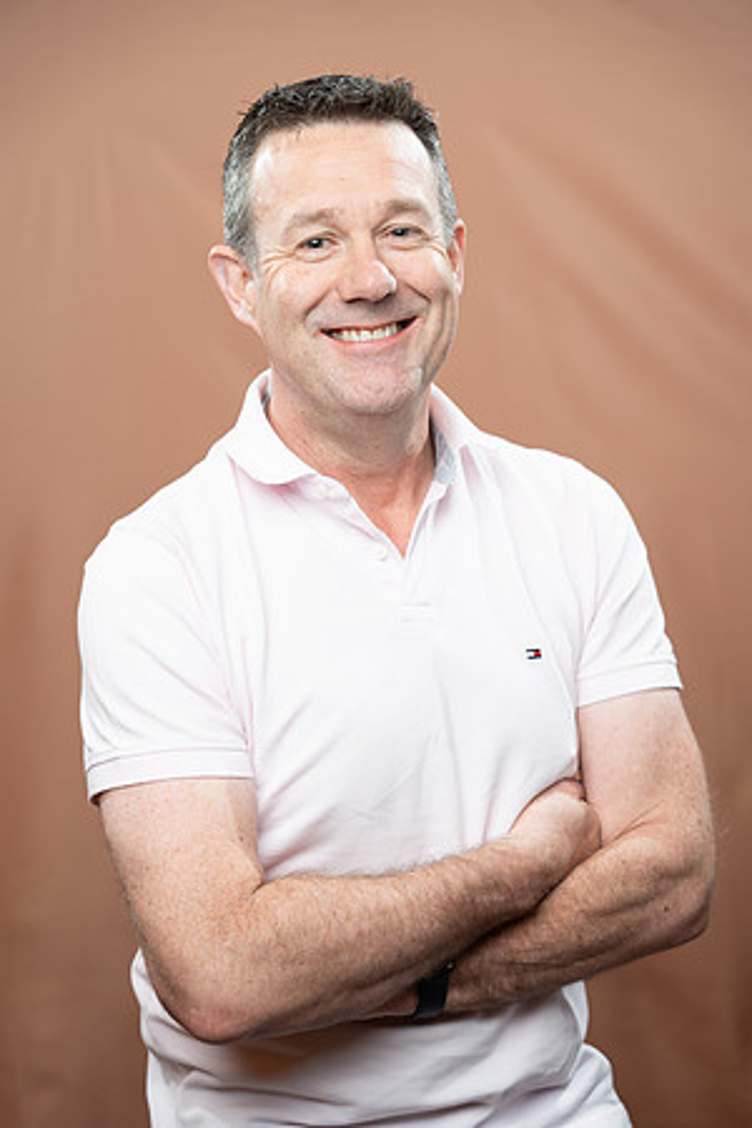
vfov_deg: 27.0
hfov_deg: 18.2
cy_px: 564
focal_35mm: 75
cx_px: 376
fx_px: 2350
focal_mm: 75
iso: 320
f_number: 4
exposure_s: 1/160
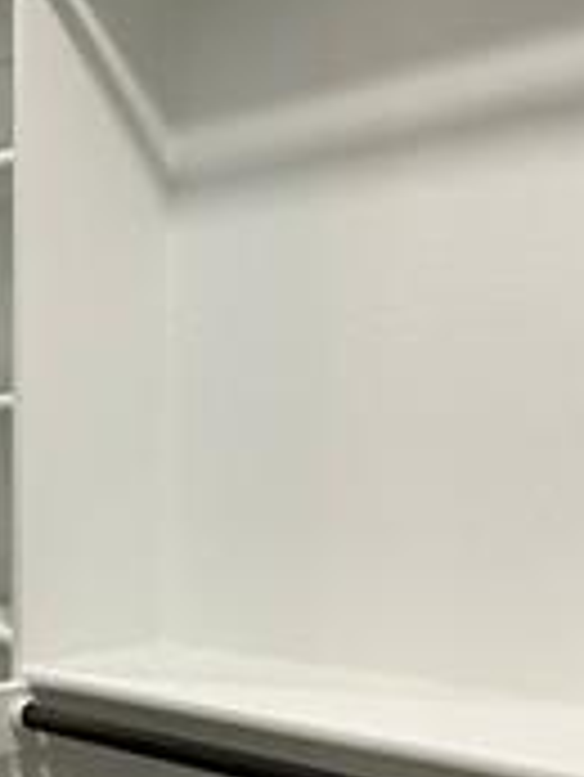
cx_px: -301
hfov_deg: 20.2
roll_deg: +0.9
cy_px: 593
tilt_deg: -7.5
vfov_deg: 30.6
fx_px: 1393
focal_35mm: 62
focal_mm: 2.22
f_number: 2.2
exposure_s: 1/120
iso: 250
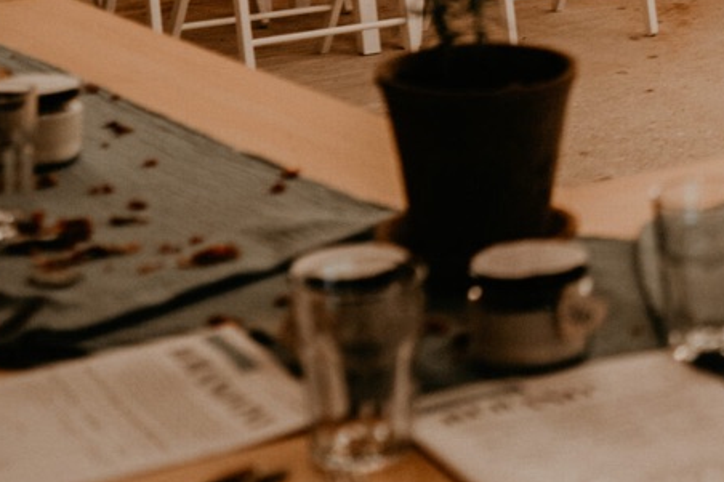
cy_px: -366
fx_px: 2493
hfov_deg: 14.9
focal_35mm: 124
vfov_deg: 10.4
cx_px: 1209
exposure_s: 1/100
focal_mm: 35
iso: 320
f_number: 2.5
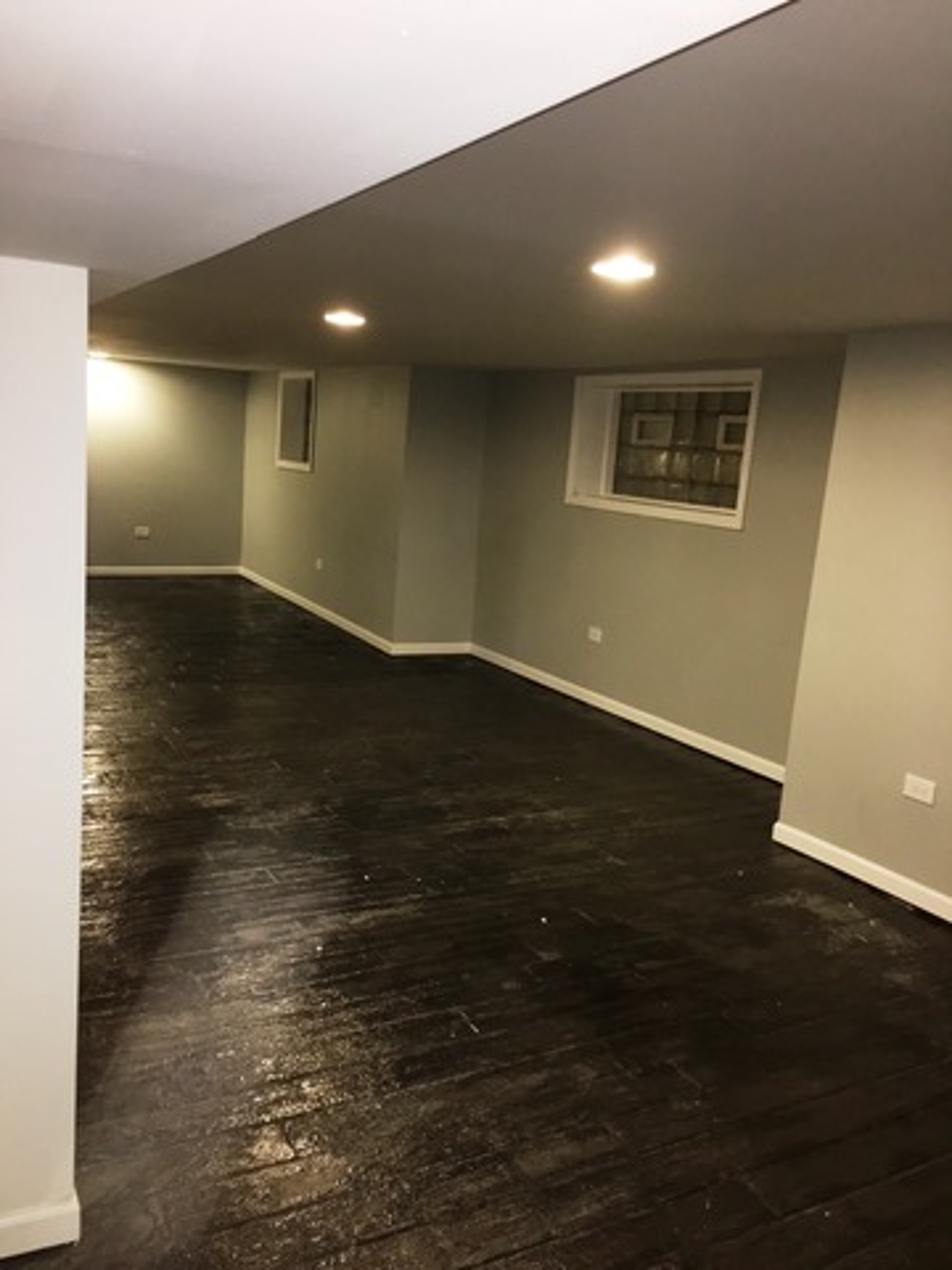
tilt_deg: -10.3
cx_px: 476
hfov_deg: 48.2
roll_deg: -4.1
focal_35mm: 29
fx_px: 1063
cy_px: 635
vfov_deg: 61.7
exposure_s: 1/16
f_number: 2.2
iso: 160
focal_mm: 4.15
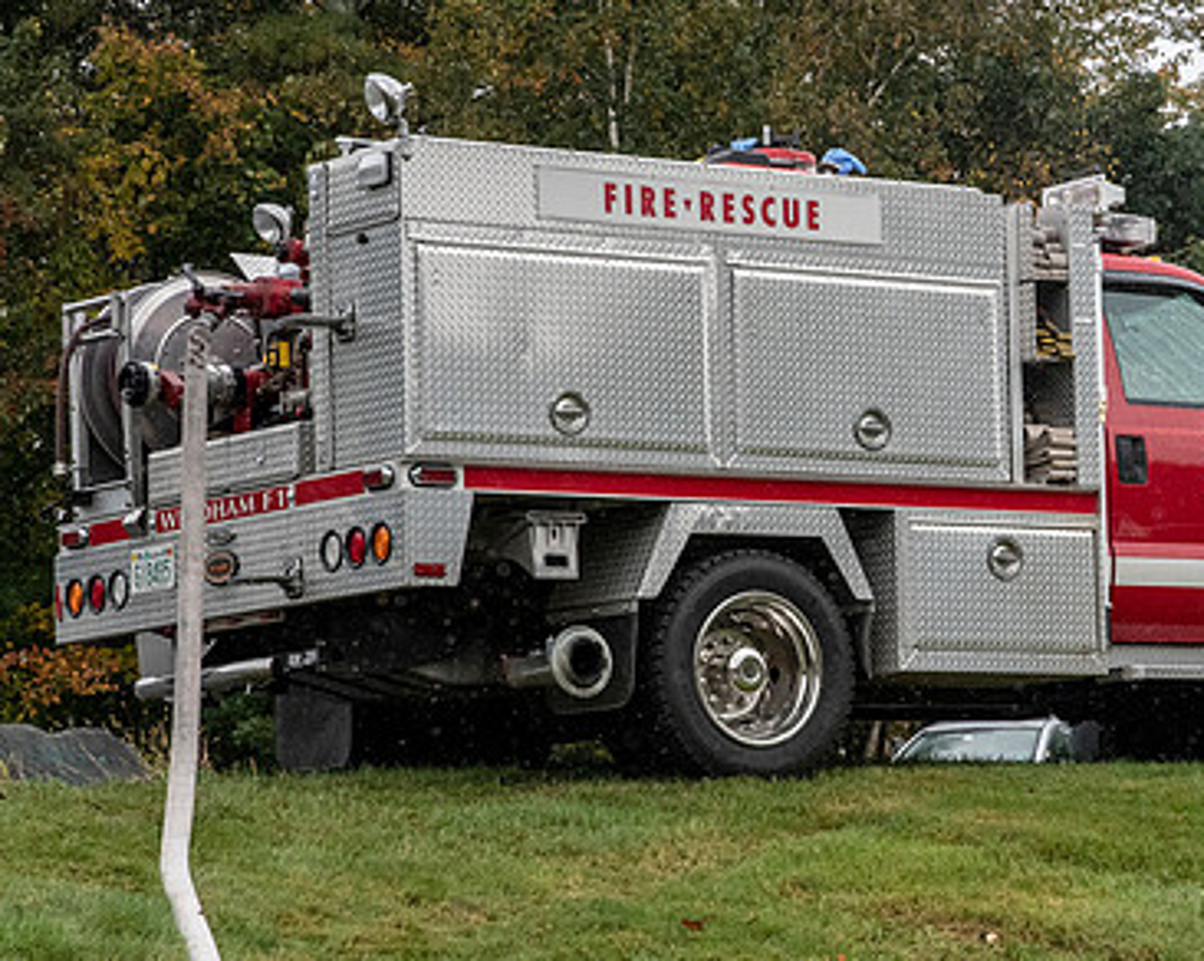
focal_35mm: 137
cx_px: 900
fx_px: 4877
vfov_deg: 11.2
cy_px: 490
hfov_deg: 14.0
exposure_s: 1/4000
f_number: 4
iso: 2000
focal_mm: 52
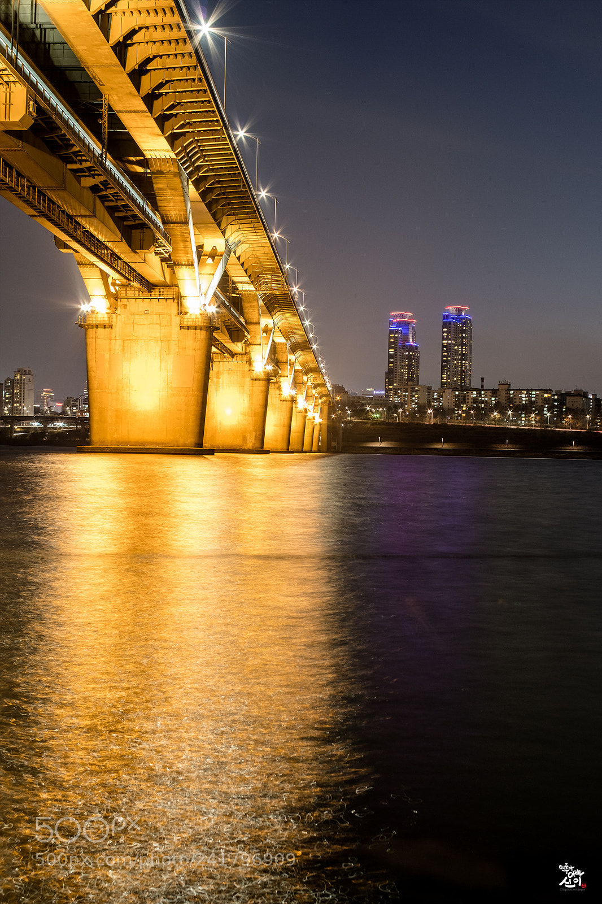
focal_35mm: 38
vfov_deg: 50.7
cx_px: 301
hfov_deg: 35.0
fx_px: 954
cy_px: 452
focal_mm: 25
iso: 200
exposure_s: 8.5
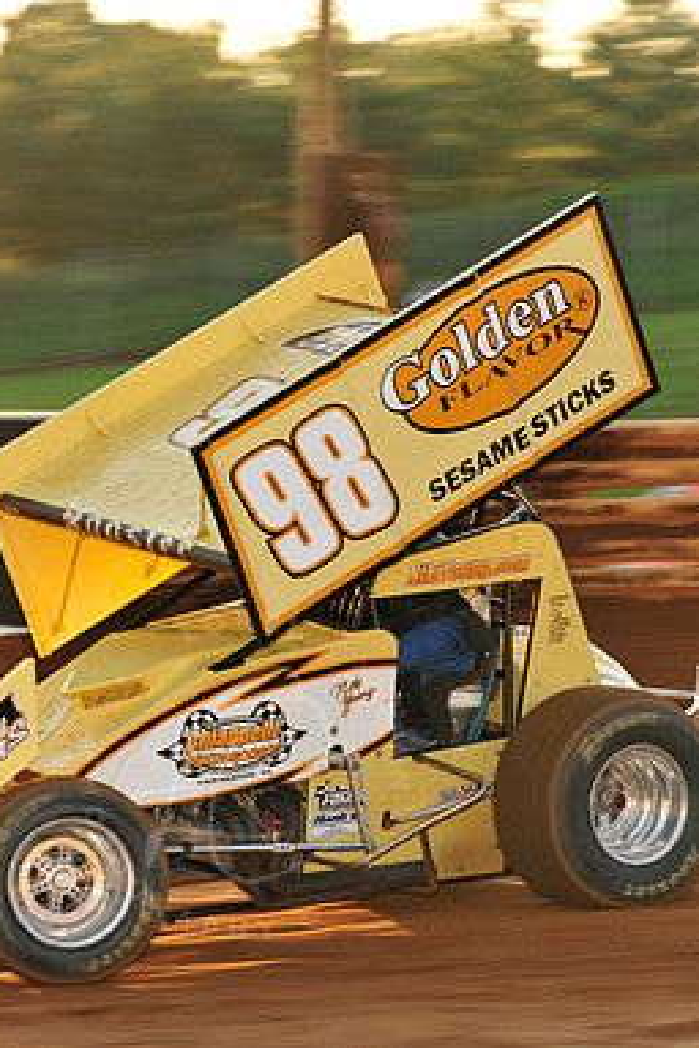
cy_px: 524
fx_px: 6378
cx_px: 243
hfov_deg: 6.3
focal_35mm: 219
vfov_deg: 9.4
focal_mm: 145
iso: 640
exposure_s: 1/320
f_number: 7.1
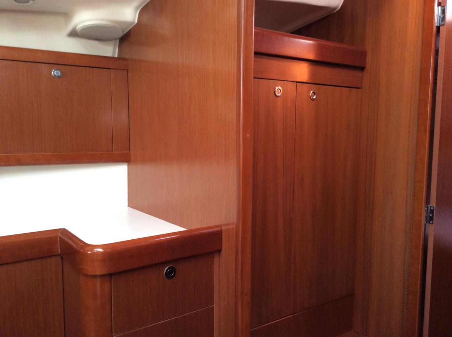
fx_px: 417
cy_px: 168
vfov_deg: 44.1
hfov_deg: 56.9
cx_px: 226
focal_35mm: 32
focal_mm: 3.3
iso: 125
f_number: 2.4
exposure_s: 1/25
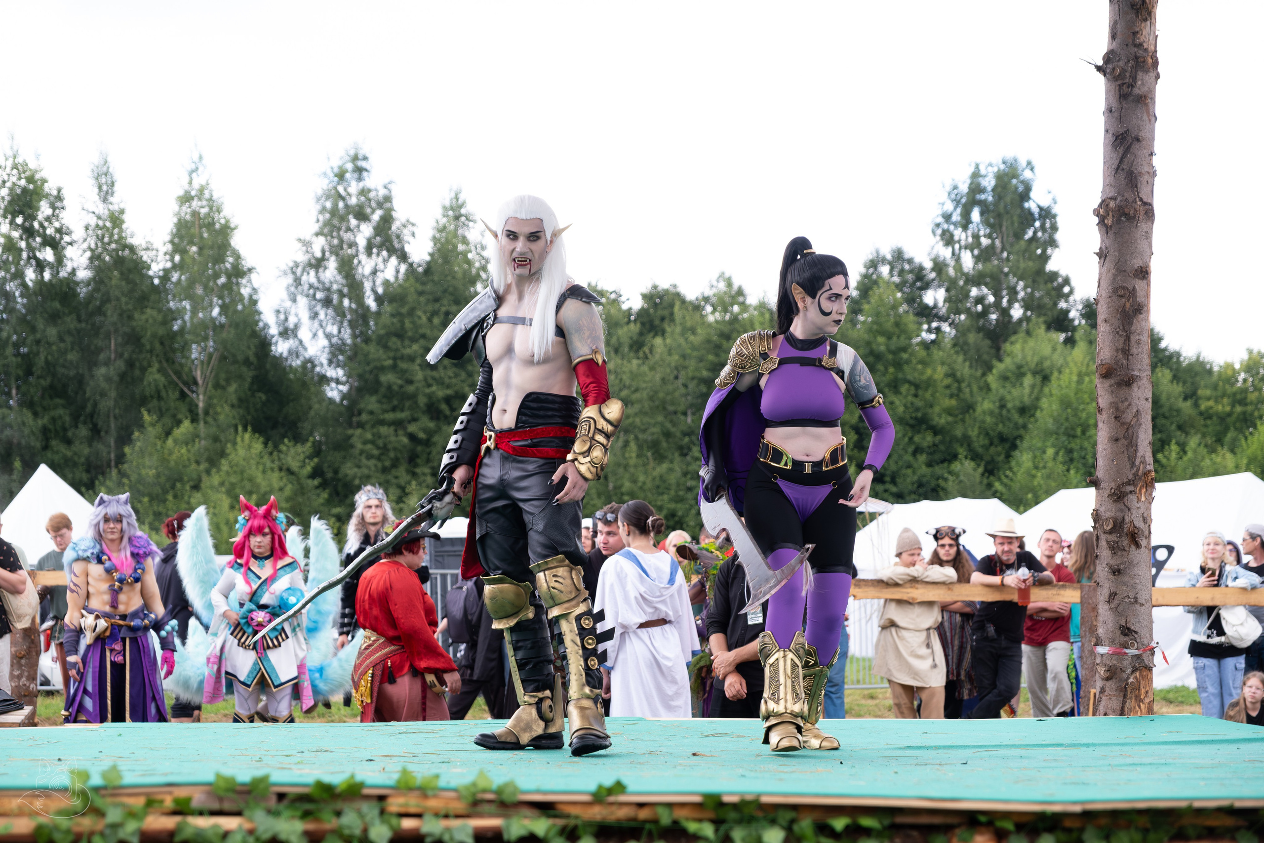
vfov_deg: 18.7
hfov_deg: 27.7
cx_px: 632
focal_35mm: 73
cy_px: 422
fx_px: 2563
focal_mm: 48.5
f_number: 3.6
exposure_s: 1/640
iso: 800
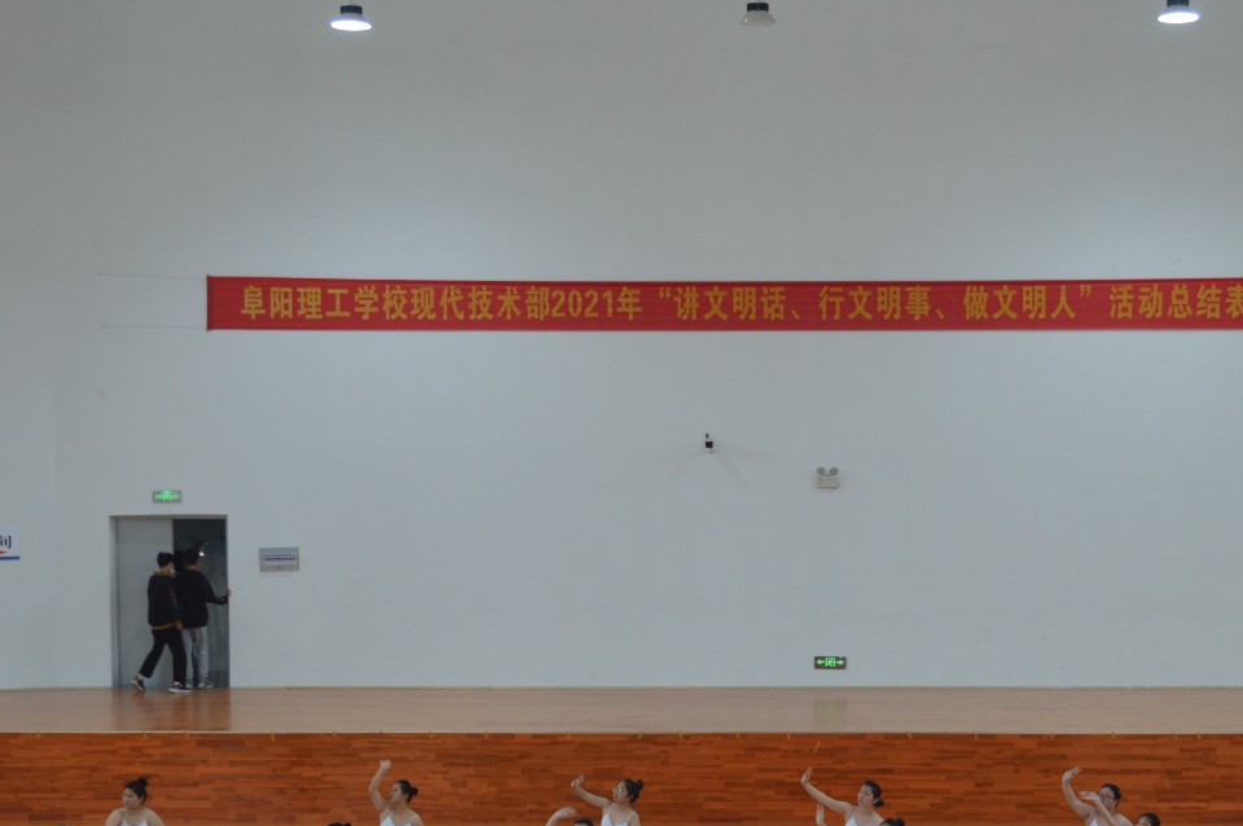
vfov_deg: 16.9
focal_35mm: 80
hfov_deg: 25.3
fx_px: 2759
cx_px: 747
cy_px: 609
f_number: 4.8
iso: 400
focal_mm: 32
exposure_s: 1/50
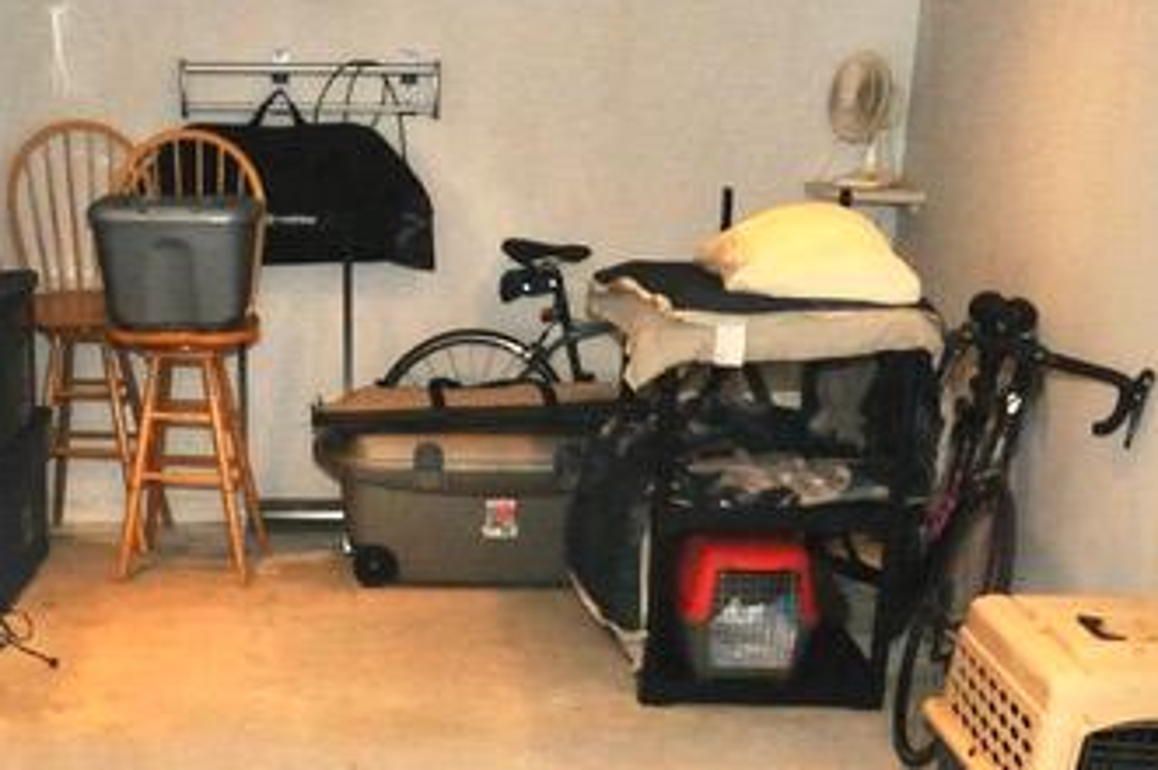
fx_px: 1864
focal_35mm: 58
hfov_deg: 34.2
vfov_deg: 22.0
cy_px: 858
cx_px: 385
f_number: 7.1
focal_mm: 10
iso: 1000
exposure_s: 1/60
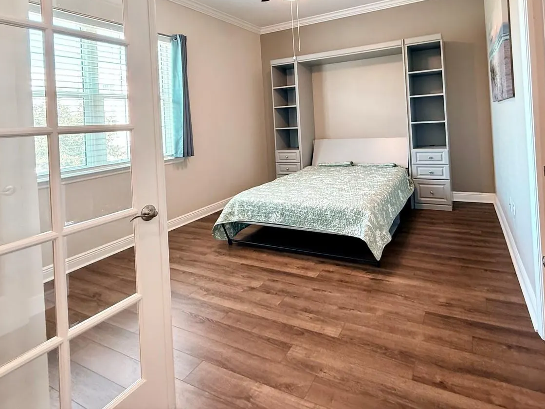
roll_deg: +3.4
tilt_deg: +1.2
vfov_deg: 63.2
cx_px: 312
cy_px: 118
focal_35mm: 20
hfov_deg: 81.2
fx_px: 315
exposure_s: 1/60
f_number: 2.2
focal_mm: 2.22
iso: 400
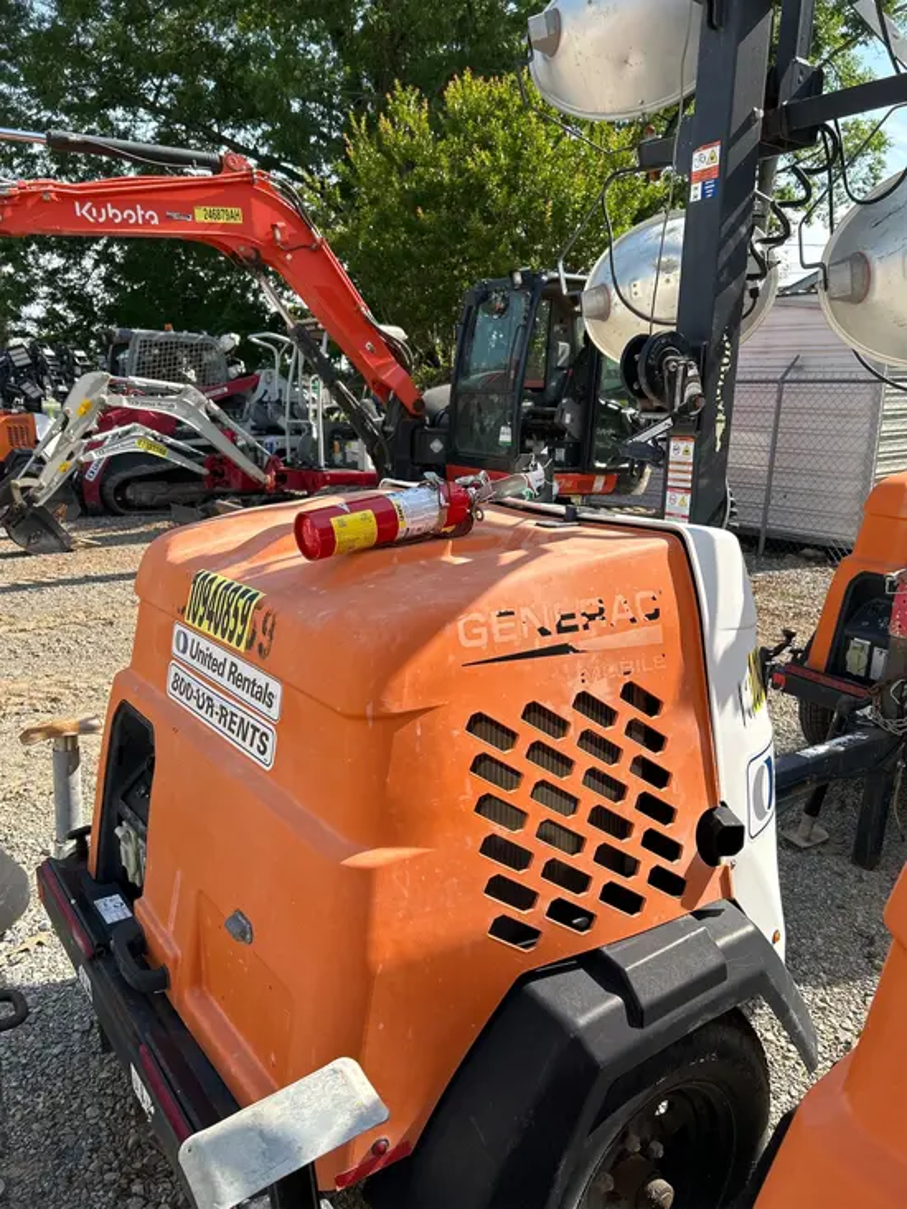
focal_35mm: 26
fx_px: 908
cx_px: 454
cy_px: 604
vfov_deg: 67.3
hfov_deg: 53.1
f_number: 1.5
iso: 50
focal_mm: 5.7
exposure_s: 1/1934
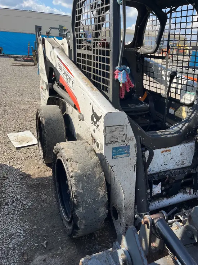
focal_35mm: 26
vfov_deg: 67.3
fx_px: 198
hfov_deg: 53.1
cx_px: 99
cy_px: 132
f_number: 1.6
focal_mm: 5.1
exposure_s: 1/1623
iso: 50
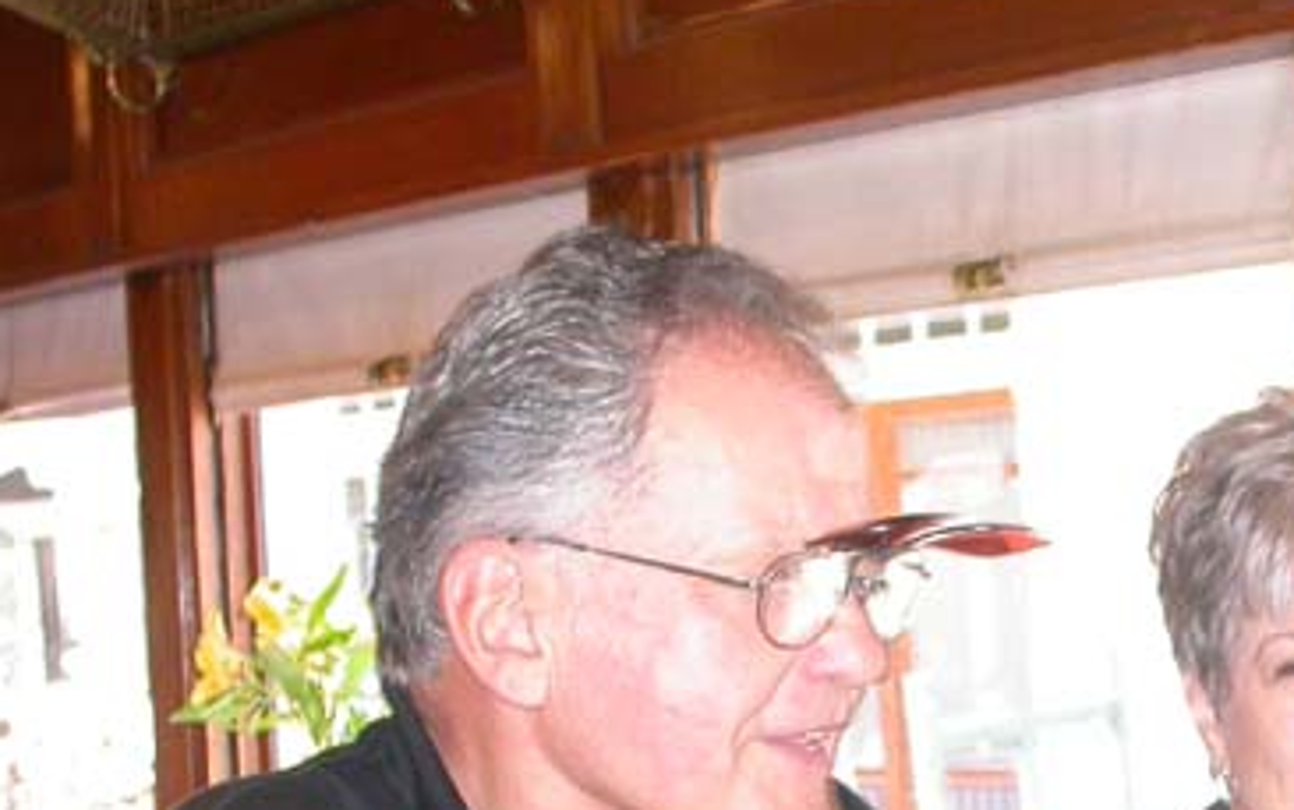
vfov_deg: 14.6
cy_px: 845
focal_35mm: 88
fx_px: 3104
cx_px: 1004
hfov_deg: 23.3
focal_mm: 7.85
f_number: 2.6
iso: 200
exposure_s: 1/60
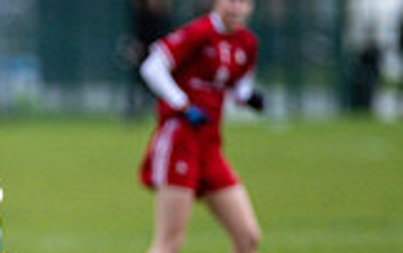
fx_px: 12083
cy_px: 254
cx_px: -88
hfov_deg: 1.9
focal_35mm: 1099
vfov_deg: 1.2
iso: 2500
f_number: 2.8
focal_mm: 300
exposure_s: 1/640
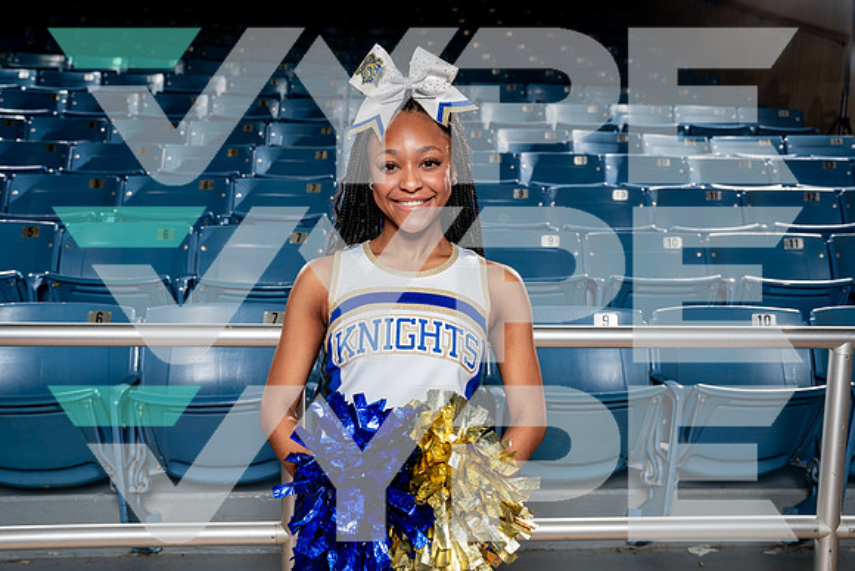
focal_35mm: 35
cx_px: 428
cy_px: 286
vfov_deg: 37.9
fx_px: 831
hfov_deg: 54.4
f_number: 5.6
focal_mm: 35
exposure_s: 1/250
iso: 200
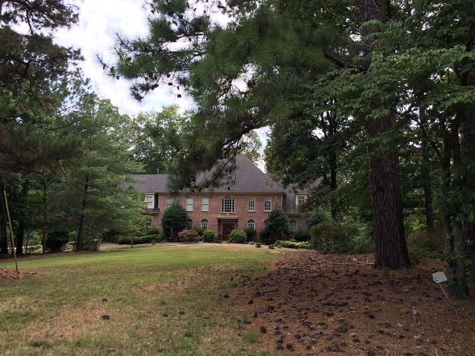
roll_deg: +1.2
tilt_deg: +5.5
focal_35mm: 31
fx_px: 425
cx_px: 246
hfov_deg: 58.3
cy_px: 185
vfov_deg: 45.4
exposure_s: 1/273
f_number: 2.2
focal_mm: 4.15
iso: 25
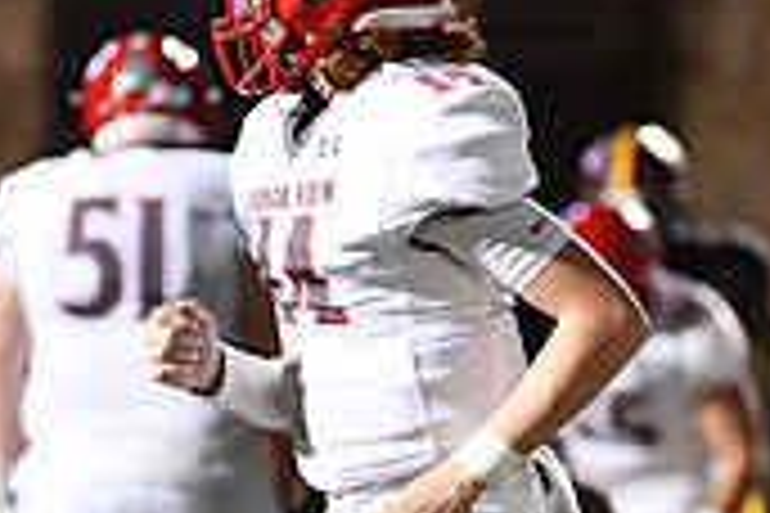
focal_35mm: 680
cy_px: 632
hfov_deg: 3.0
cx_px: 387
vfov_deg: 2.0
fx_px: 14543
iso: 8000
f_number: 2.8
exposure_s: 1/1250
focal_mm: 200
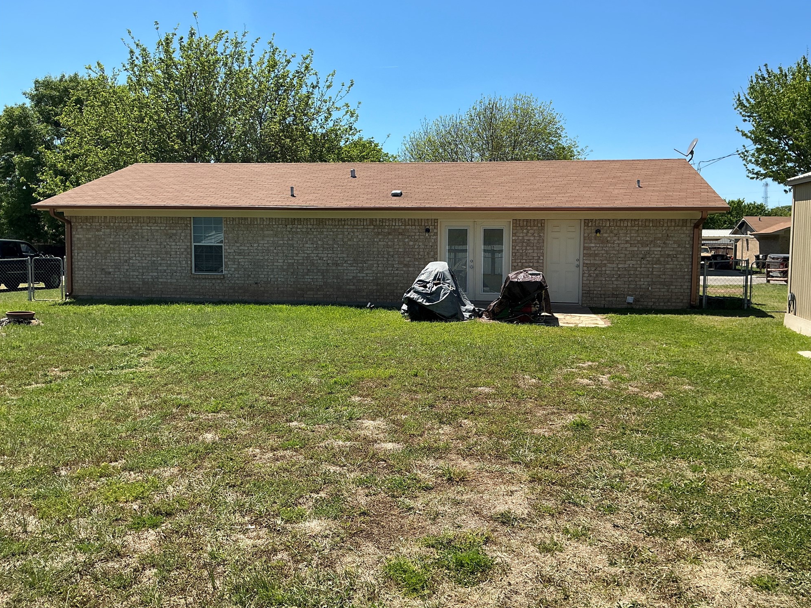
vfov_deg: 48.2
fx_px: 679
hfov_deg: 61.6
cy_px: 294
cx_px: 418
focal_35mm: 29
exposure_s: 1/1675
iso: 25
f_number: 1.8
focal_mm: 3
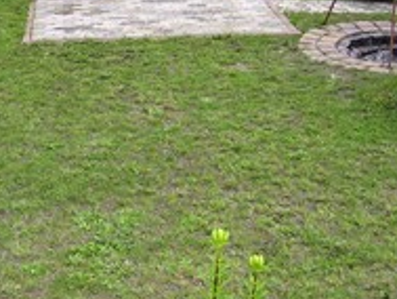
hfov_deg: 24.5
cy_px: 55
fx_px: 872
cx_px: 4
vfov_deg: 19.2
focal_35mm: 76
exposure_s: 1/350
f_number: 2.7
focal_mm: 6
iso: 80
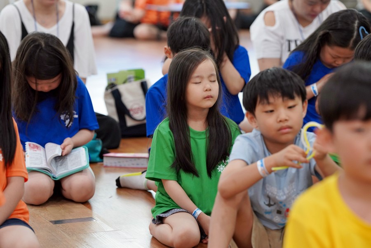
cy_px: 124
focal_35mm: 143
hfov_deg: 14.3
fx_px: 1474
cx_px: 186
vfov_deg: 9.6
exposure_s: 1/160
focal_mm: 143
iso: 2000
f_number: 4
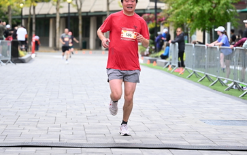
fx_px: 916
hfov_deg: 15.4
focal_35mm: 136
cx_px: 124
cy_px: 39
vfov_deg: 9.6
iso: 640
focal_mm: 88
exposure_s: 1/2000
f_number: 2.8
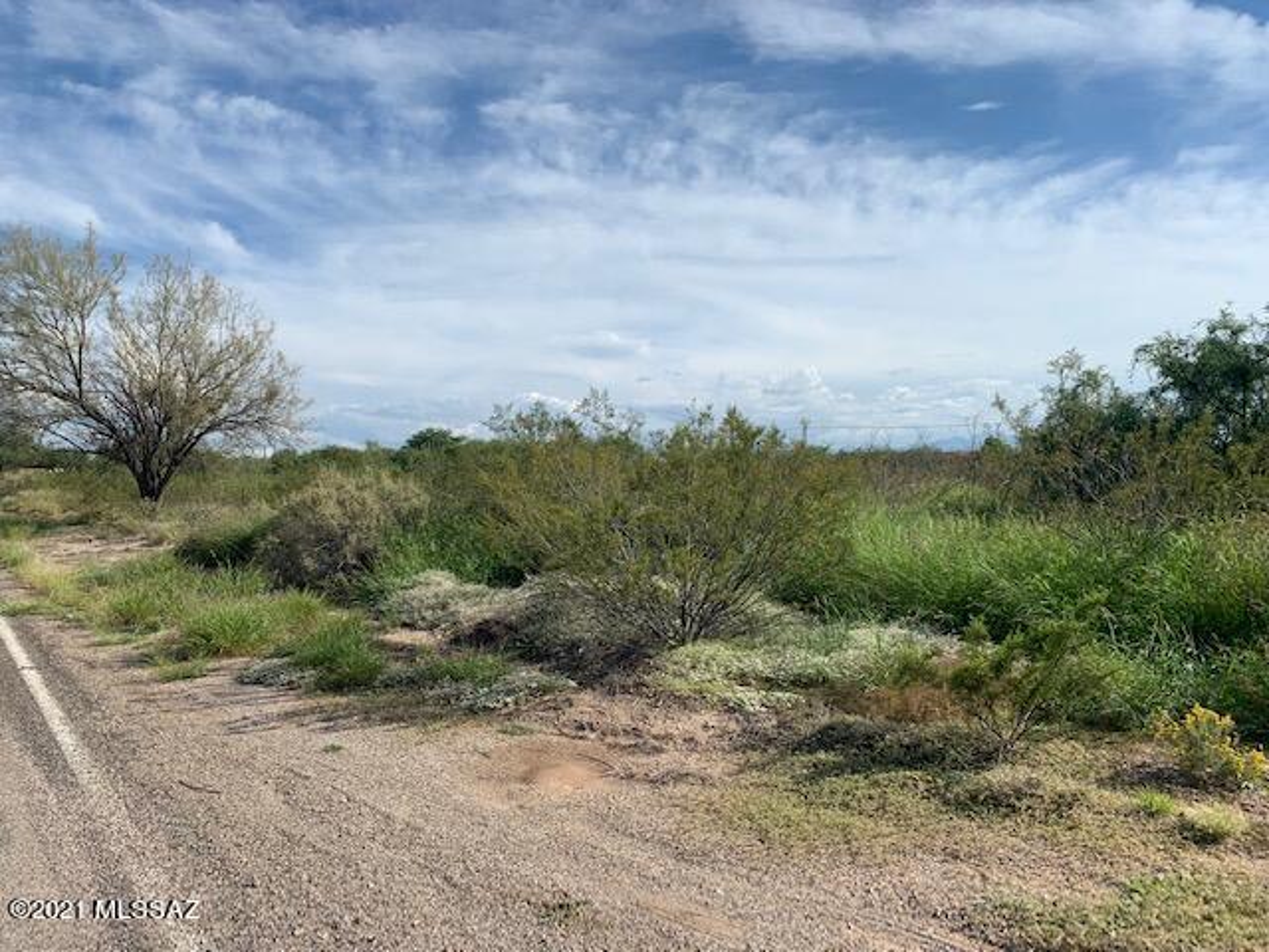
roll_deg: +1.1
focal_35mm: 26
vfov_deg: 53.1
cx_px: 634
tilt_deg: -0.9
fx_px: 953
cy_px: 476
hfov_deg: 67.3
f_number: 1.8
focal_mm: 4.25
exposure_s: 1/3401
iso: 25
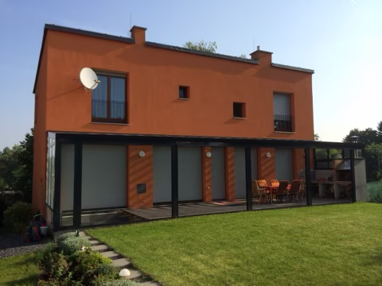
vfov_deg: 46.8
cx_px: 191
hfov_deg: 60.0
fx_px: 331
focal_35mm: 30
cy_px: 143
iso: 40
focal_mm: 4.12
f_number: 2.2
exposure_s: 1/1786
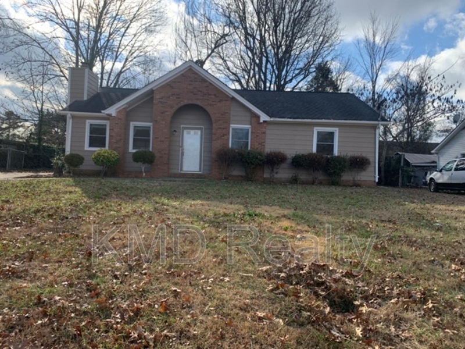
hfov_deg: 67.3
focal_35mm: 26
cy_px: 174
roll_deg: -2.8
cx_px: 232
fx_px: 349
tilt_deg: +1.2
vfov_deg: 53.1
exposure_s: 1/1250
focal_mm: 4.25
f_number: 1.8
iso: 25
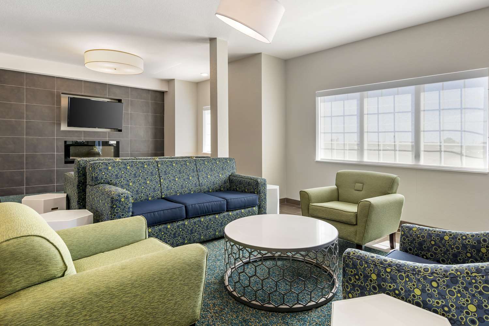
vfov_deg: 67.4
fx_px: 245
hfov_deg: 90.0
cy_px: 163
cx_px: 244
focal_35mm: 18
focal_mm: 18
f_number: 9
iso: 320
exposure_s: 1/15
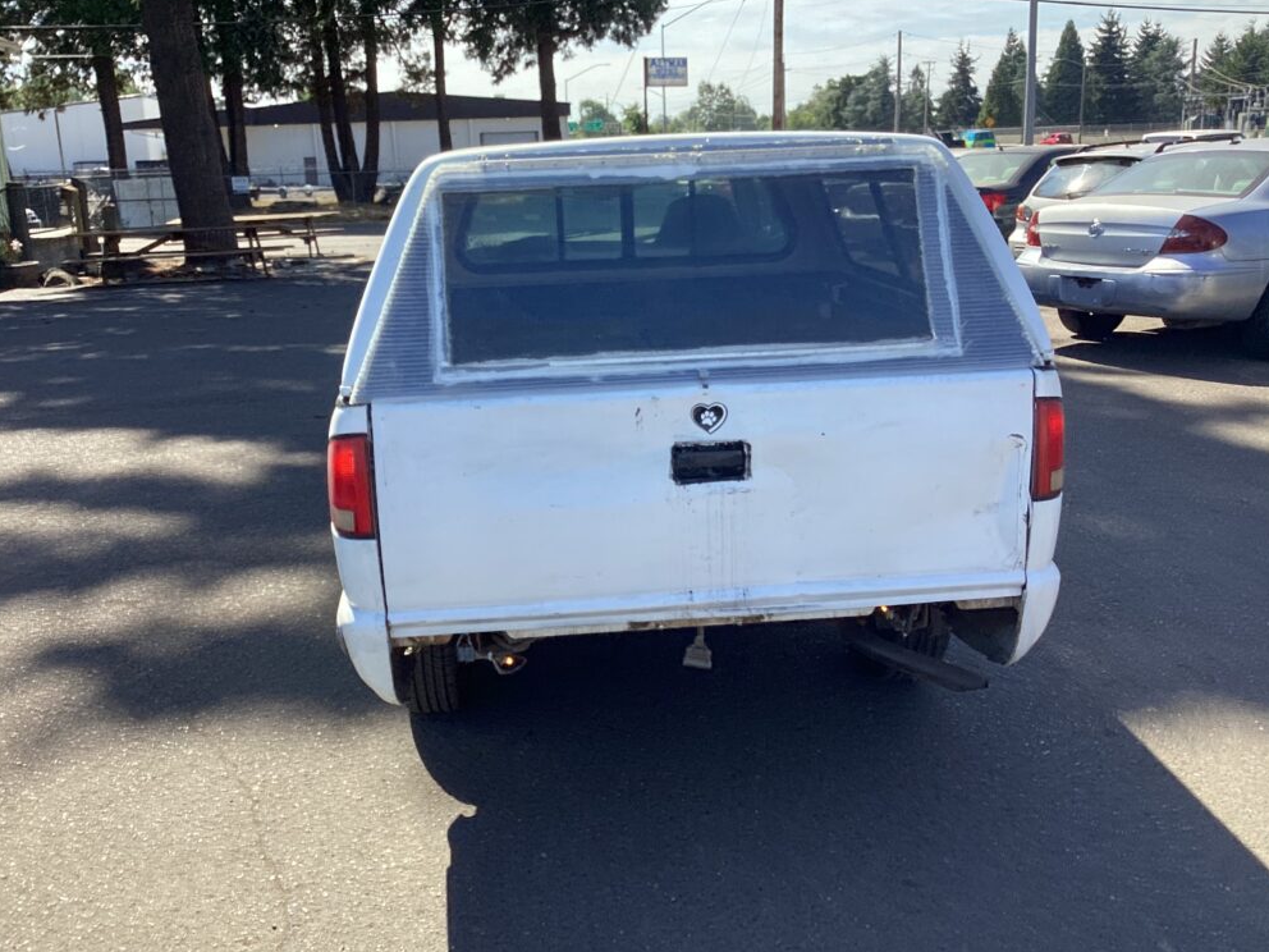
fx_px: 1173
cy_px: 462
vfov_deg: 44.2
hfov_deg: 56.8
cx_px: 631
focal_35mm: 32
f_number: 2.4
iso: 25
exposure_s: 1/497
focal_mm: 3.3
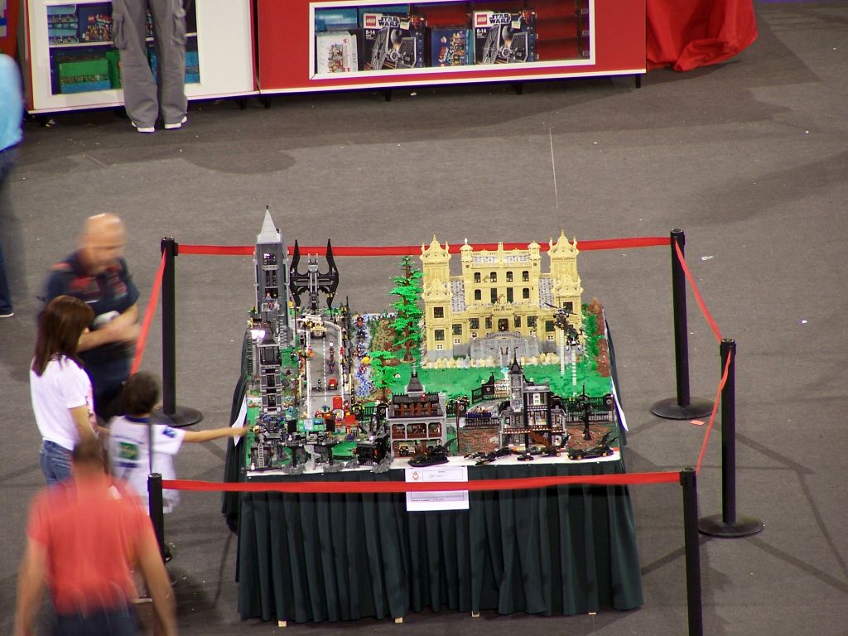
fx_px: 9309
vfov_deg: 3.9
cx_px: 424
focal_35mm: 380
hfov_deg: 5.2
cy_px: 318
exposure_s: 1/2
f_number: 3.7
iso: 80
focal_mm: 63
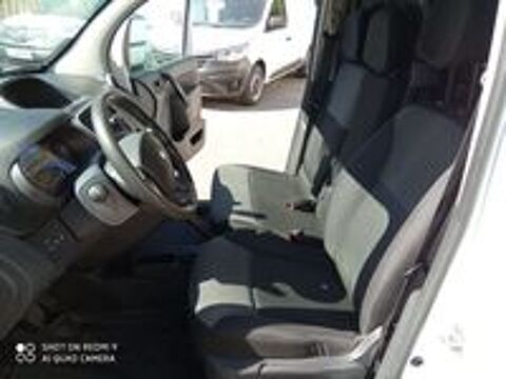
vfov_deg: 51.4
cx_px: 253
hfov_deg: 65.3
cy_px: 190
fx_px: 395
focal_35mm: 27
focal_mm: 3.79
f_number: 2.2
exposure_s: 1/212
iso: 111
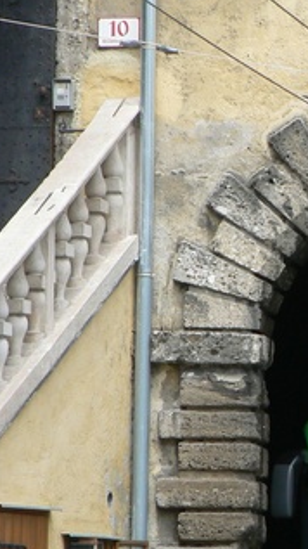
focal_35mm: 431
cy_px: 283
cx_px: 433
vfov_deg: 5.0
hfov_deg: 2.8
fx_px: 6266
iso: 100
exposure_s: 1/800
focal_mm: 31
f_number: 3.3
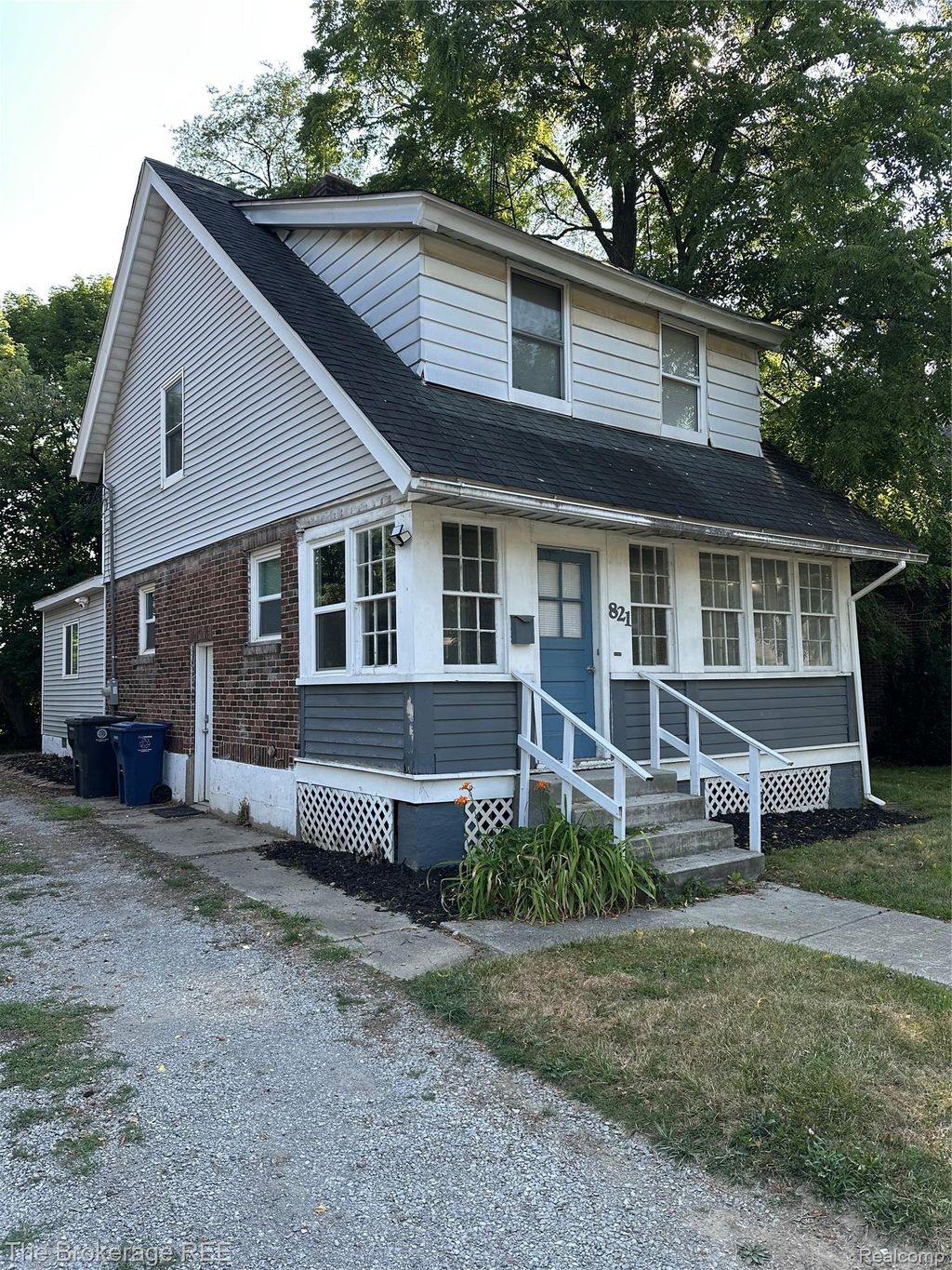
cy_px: 635
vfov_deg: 71.6
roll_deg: +0.4
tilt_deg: +5.1
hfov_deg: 56.8
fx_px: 880
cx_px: 476
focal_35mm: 24
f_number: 1.78
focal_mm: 6.86
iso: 80
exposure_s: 1/843
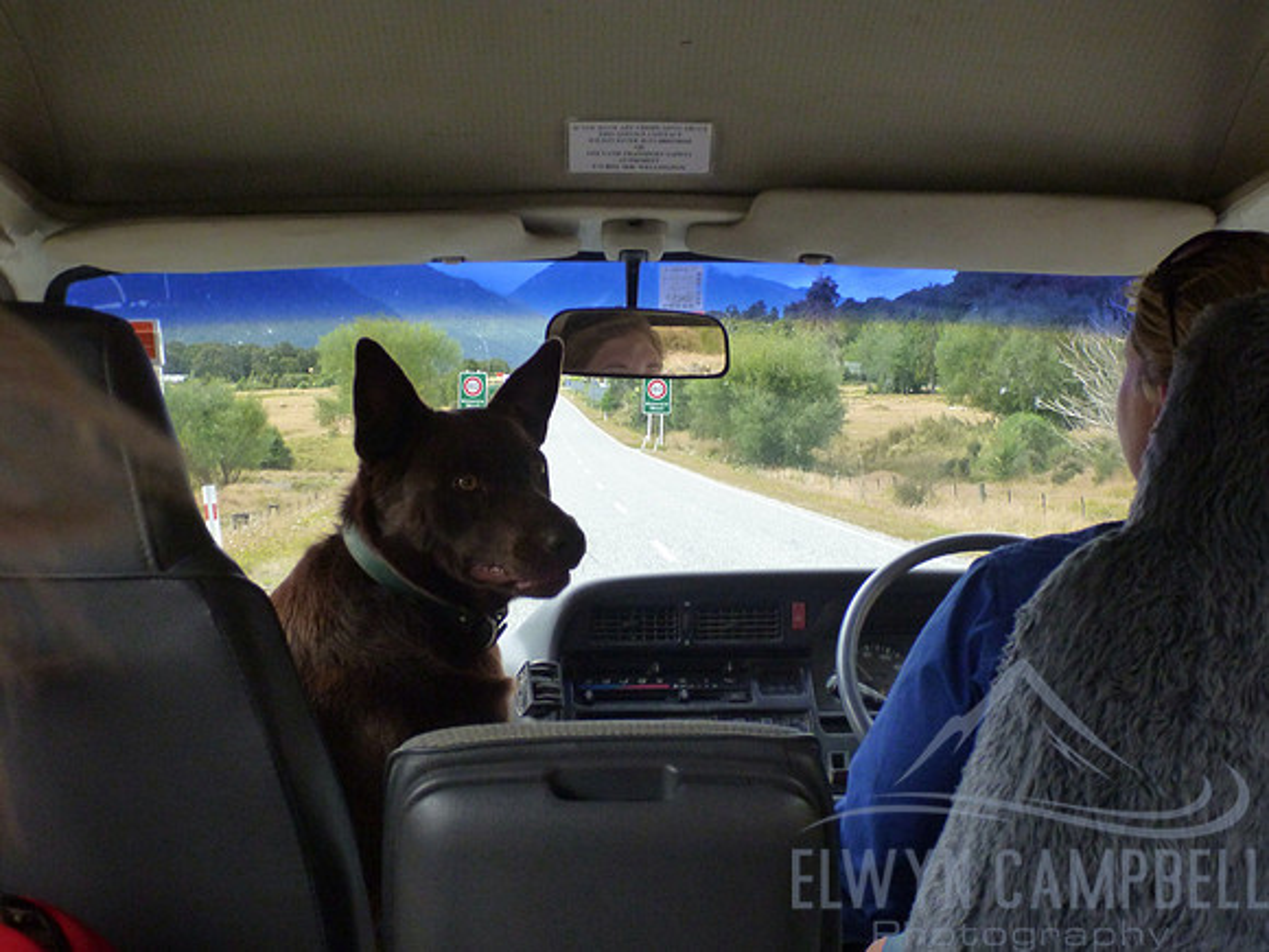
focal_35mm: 44
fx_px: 1613
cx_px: 634
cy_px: 476
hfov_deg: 42.9
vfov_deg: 32.9
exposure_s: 1/250
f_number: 4.3
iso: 400
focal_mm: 7.8
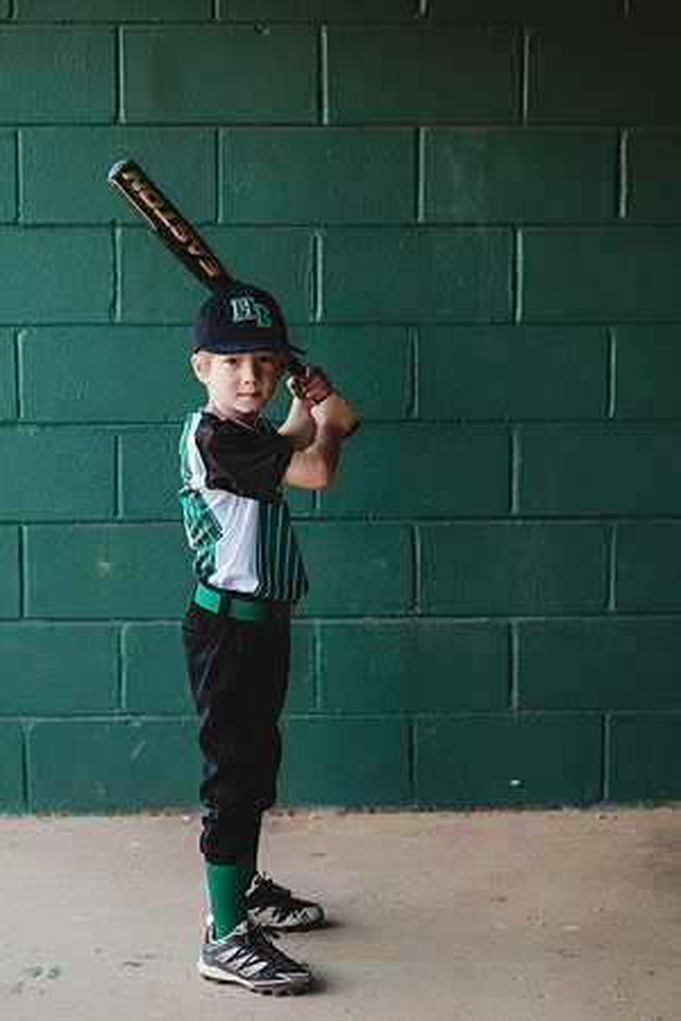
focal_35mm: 85
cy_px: 510
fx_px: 2412
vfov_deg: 23.9
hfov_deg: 16.1
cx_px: 340
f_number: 2.8
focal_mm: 85
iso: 320
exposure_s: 1/250
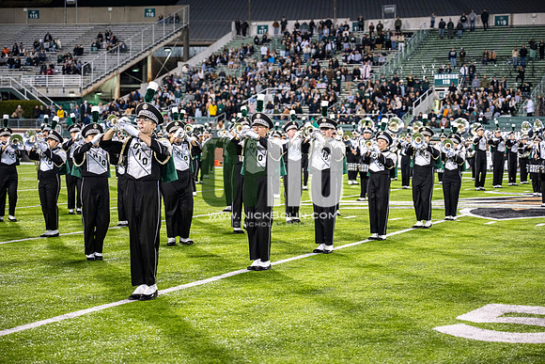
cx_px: 272
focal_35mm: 70
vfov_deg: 19.5
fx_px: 1060
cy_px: 182
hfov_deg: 28.8
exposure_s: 1/500
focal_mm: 70
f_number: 3.2
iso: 1250
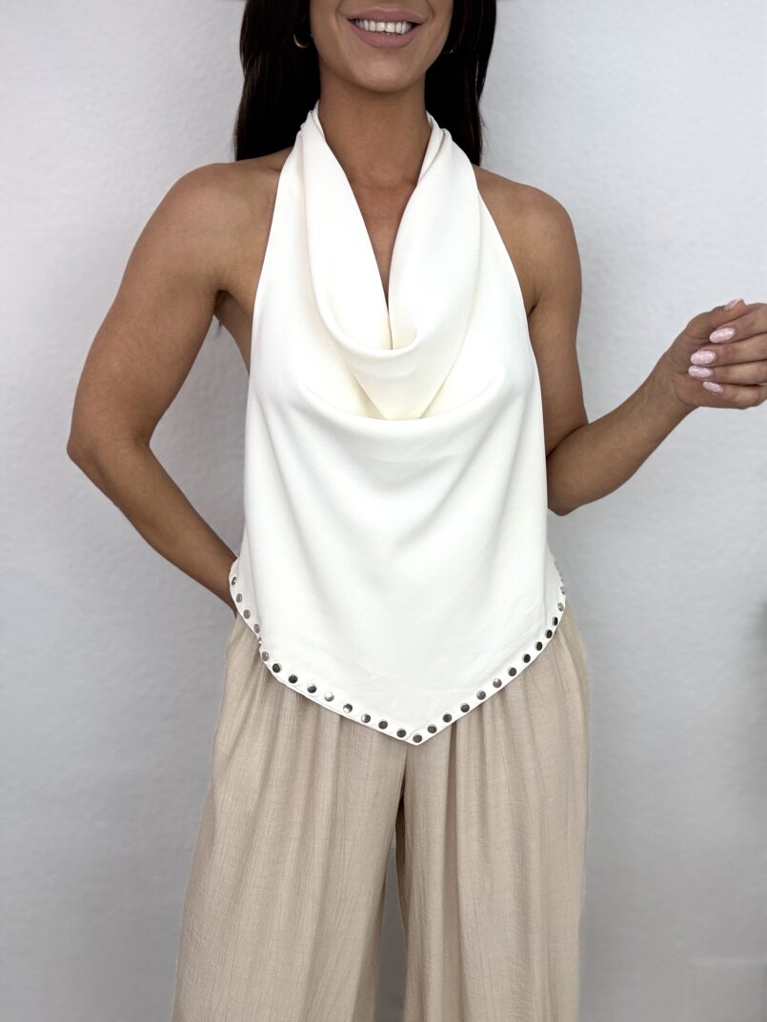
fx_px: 886
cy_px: 511
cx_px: 384
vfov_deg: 60.0
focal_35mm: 30
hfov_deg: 46.8
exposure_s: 1/100
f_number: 1.9
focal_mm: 2.69
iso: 25
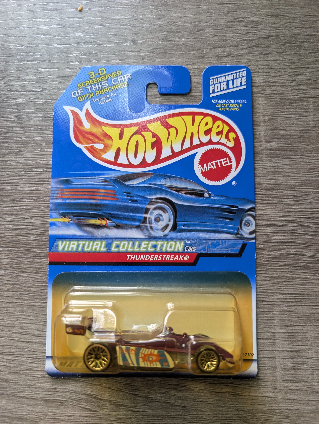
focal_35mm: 24
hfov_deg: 56.9
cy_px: 212
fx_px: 294
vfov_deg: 71.5
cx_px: 160
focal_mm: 6.9
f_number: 1.68
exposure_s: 1/193
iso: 671
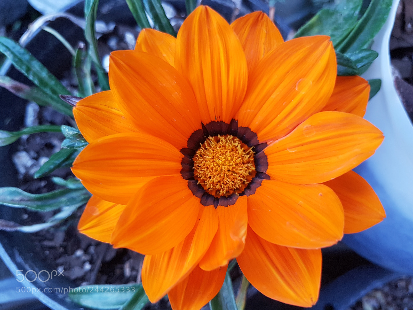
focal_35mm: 26
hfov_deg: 67.3
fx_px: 310
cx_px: 206
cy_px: 155
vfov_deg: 53.1
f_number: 1.7
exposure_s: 1/60
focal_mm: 4.2
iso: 50
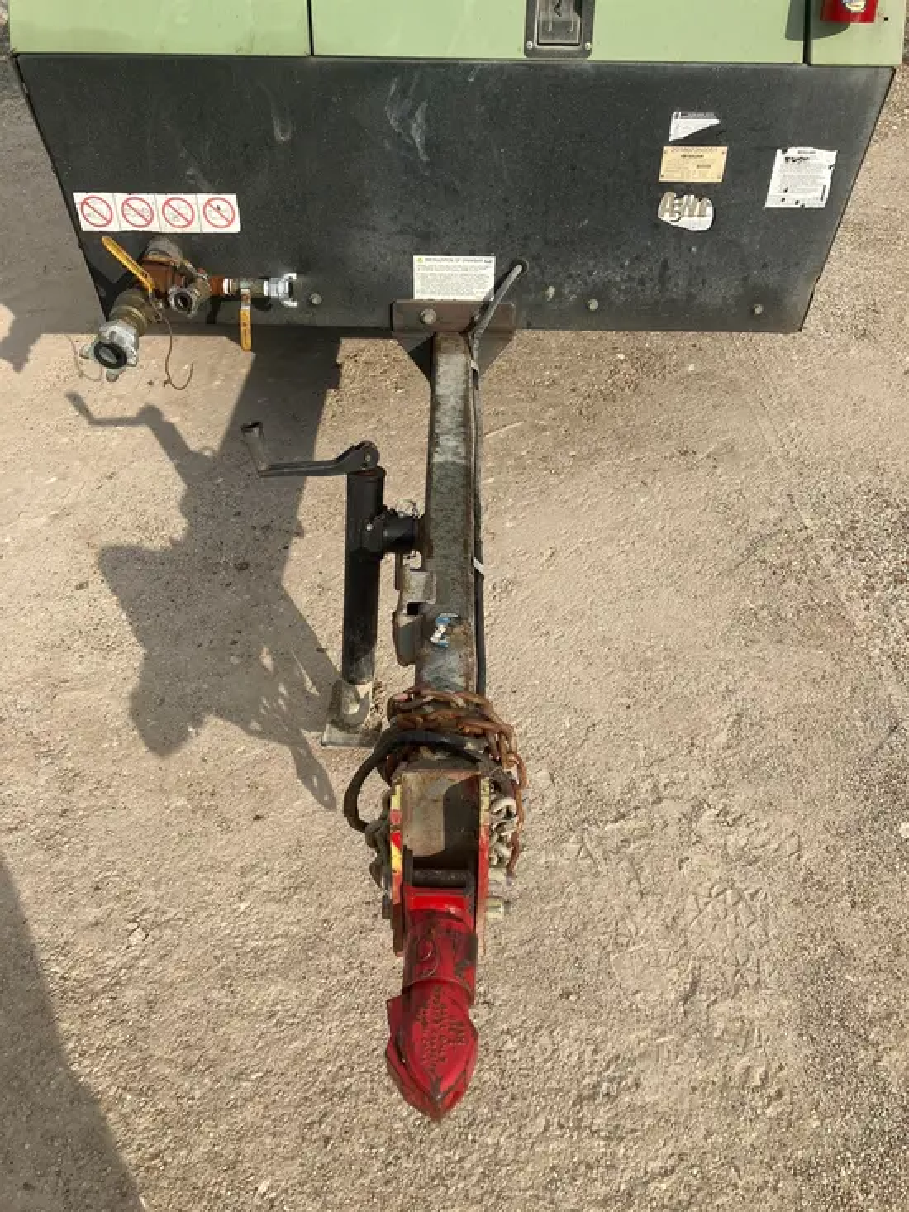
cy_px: 606
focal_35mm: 28
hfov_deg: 49.8
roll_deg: -0.3
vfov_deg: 63.4
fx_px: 980
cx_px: 454
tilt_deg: -37.5
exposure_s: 1/2208
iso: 32
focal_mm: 3.99
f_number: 1.8
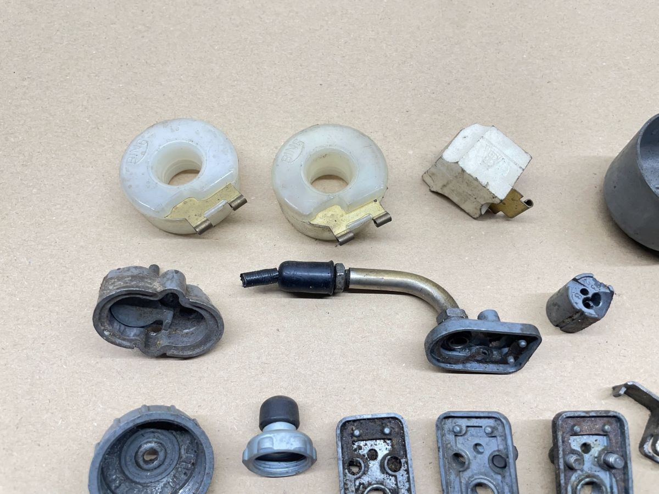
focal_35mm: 26
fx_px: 495
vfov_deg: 53.1
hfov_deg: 67.3
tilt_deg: -66.7
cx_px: 330
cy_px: 247
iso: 80
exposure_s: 1/100
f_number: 1.6
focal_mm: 4.2
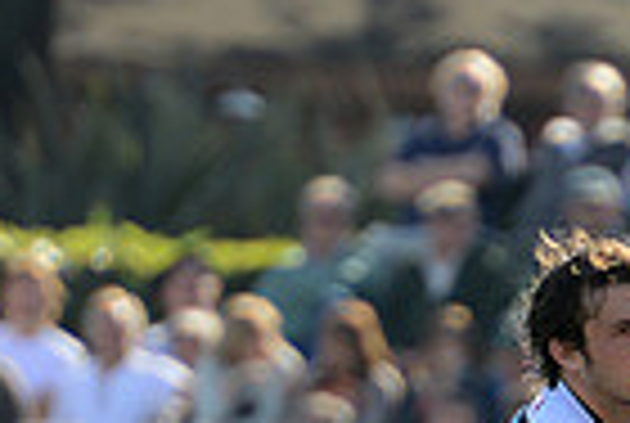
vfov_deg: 1.2
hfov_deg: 1.8
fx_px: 20308
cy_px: 758
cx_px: 1030
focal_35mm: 1158
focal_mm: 280
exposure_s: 1/800
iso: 500
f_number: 4
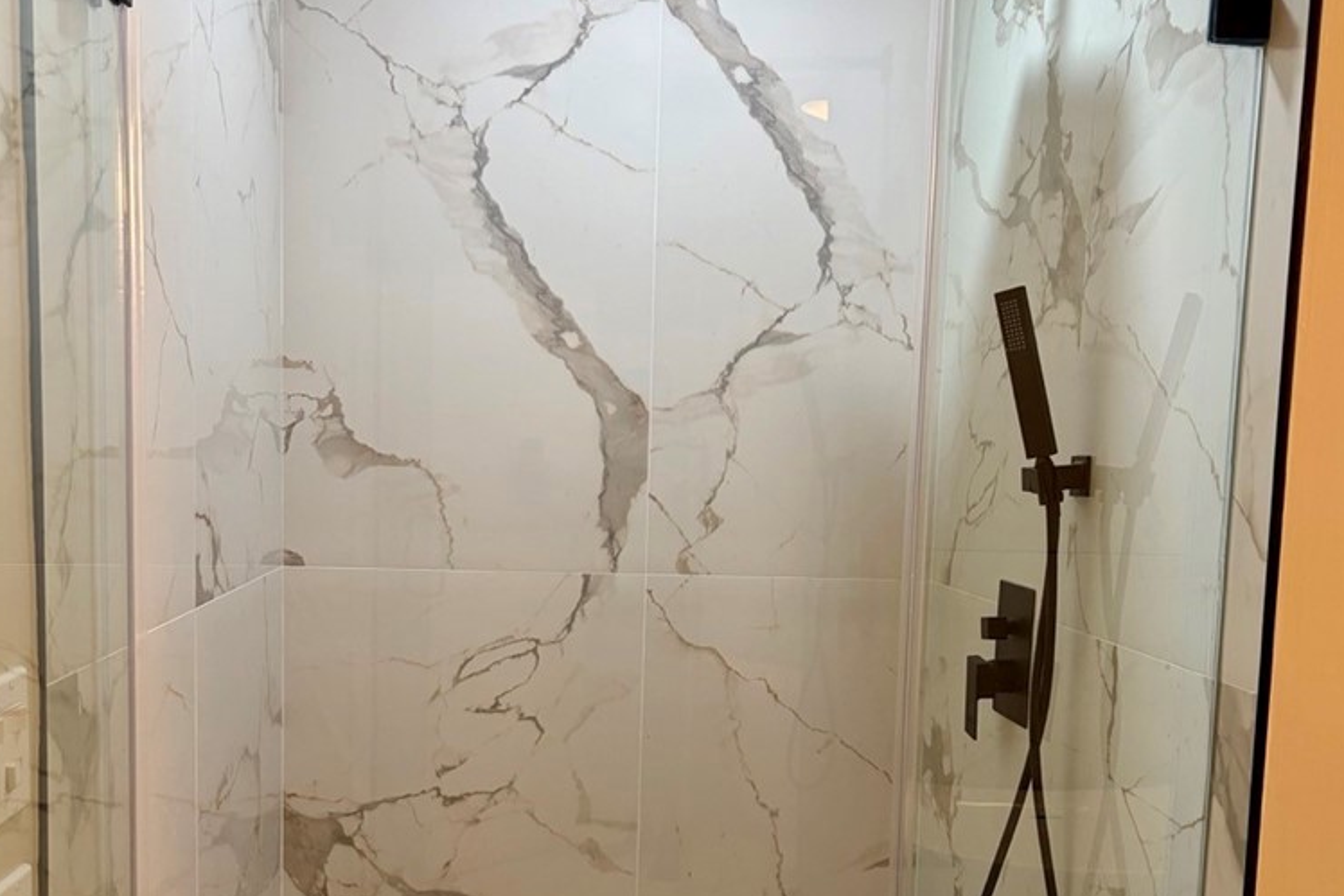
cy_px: 591
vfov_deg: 35.6
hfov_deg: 51.9
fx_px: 1382
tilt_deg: -5.3
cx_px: 665
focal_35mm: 37
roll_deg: -1.5
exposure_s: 1/120
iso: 100
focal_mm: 5.96
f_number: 1.6
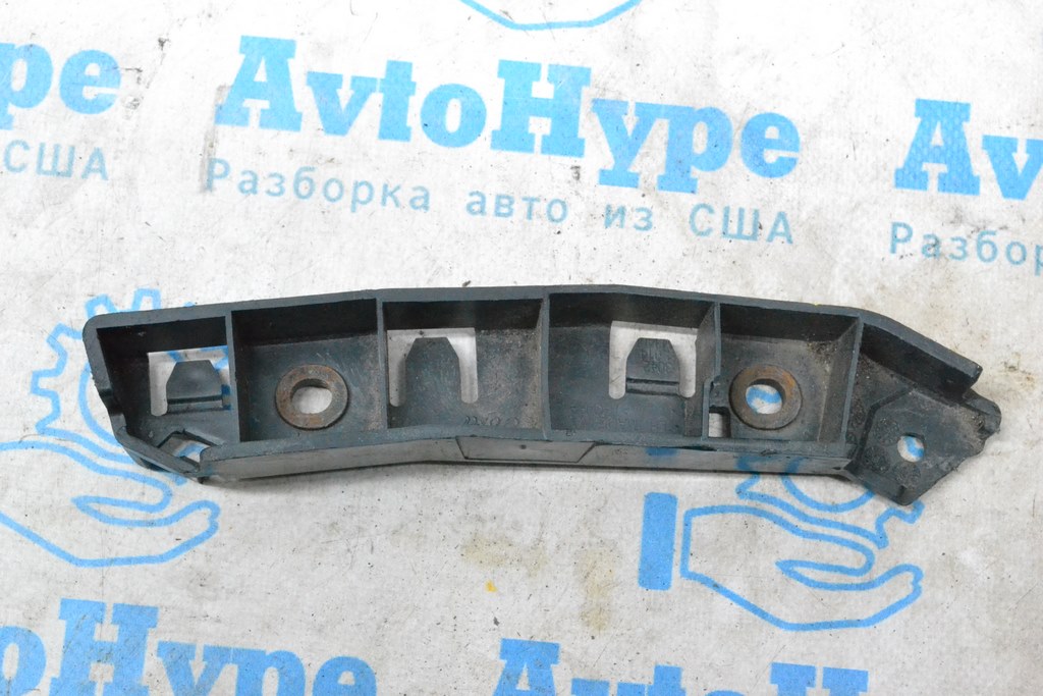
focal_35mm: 60
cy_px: 348
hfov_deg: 33.4
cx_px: 522
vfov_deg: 22.6
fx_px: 1738
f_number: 10
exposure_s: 1/125
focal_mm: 40
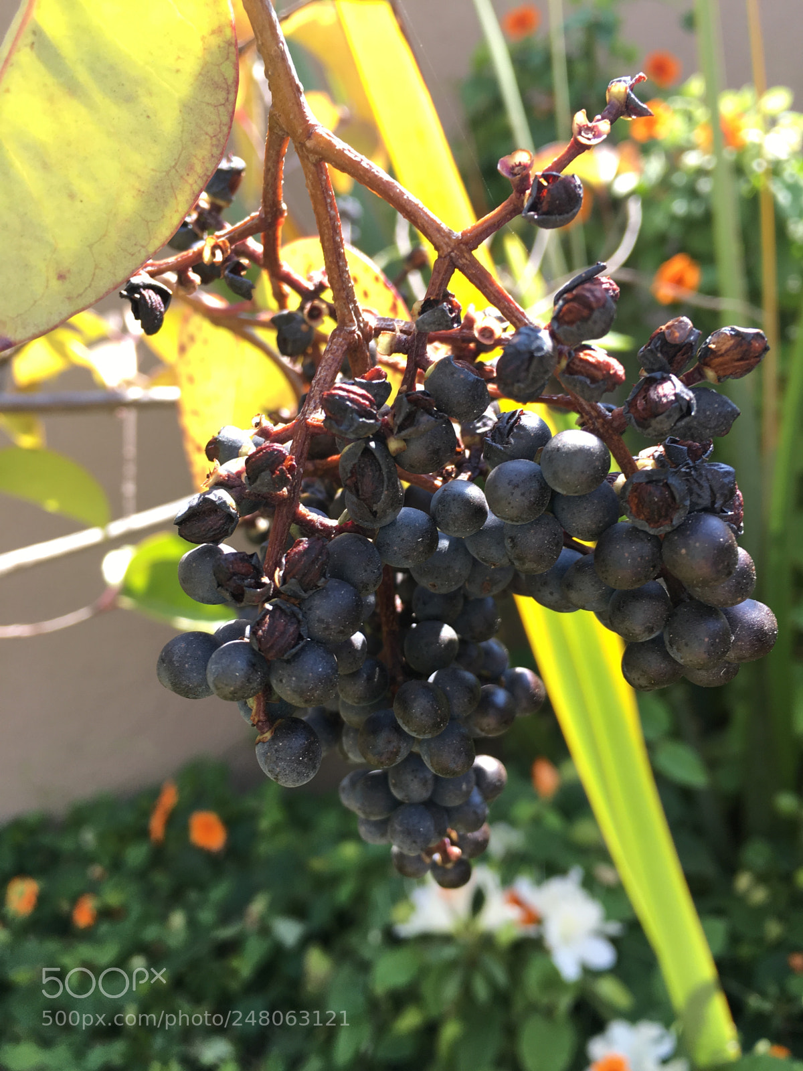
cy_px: 536
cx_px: 402
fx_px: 897
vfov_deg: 61.7
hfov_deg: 48.2
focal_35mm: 29
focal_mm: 4.15
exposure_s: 1/165
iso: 25
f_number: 2.2
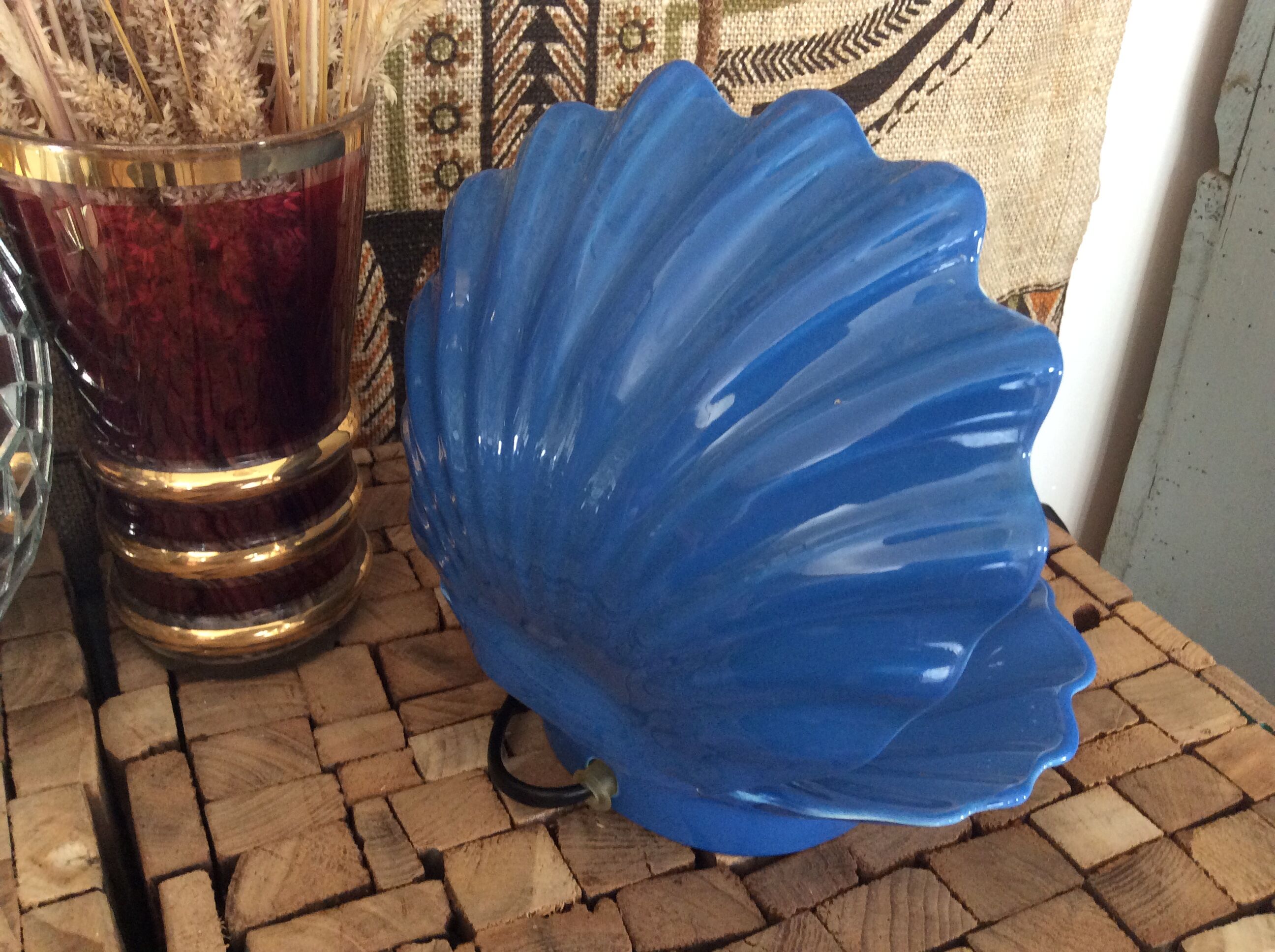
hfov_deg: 56.9
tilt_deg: -31.4
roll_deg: -2.0
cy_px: 476
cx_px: 638
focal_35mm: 32
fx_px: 1177
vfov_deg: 44.1
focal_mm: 3.3
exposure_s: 1/25
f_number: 2.4
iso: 125
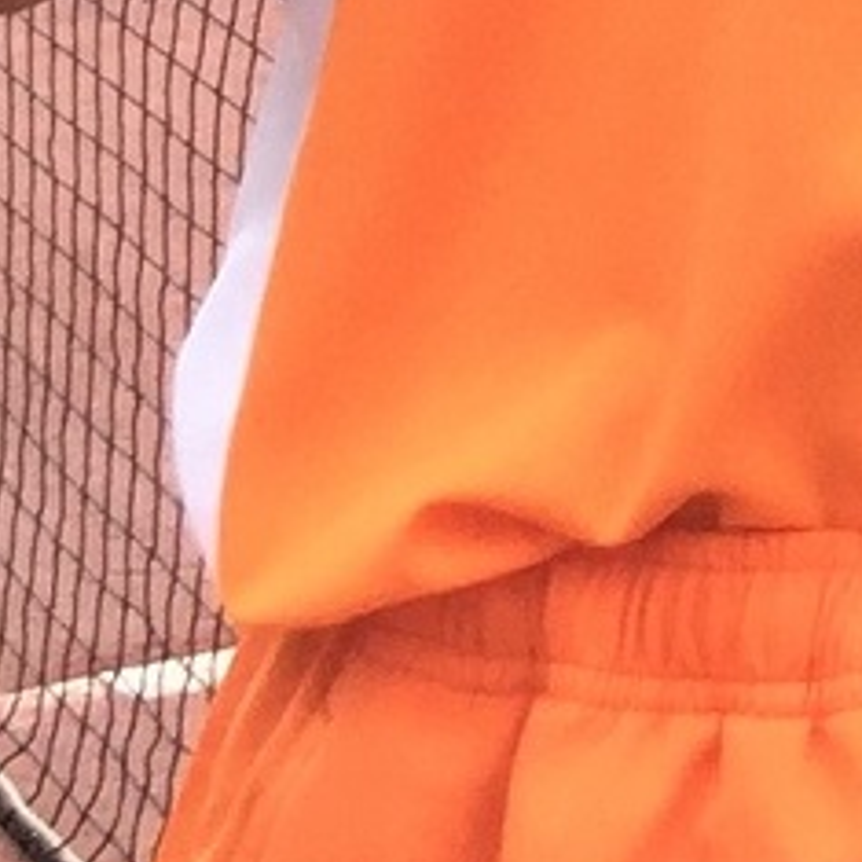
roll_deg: -1.1
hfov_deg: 7.0
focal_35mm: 233
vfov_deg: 7.2
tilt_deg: -6.5
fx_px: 6564
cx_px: 2300
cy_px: -968
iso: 25
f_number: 2.4
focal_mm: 3.3
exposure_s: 1/197
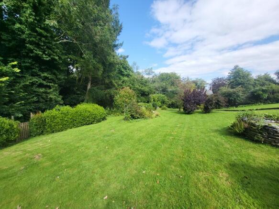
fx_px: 105
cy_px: 104
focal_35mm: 13
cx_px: 140
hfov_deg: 106.2
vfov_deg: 89.9
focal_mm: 1.74
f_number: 2.2
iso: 32
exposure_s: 1/624
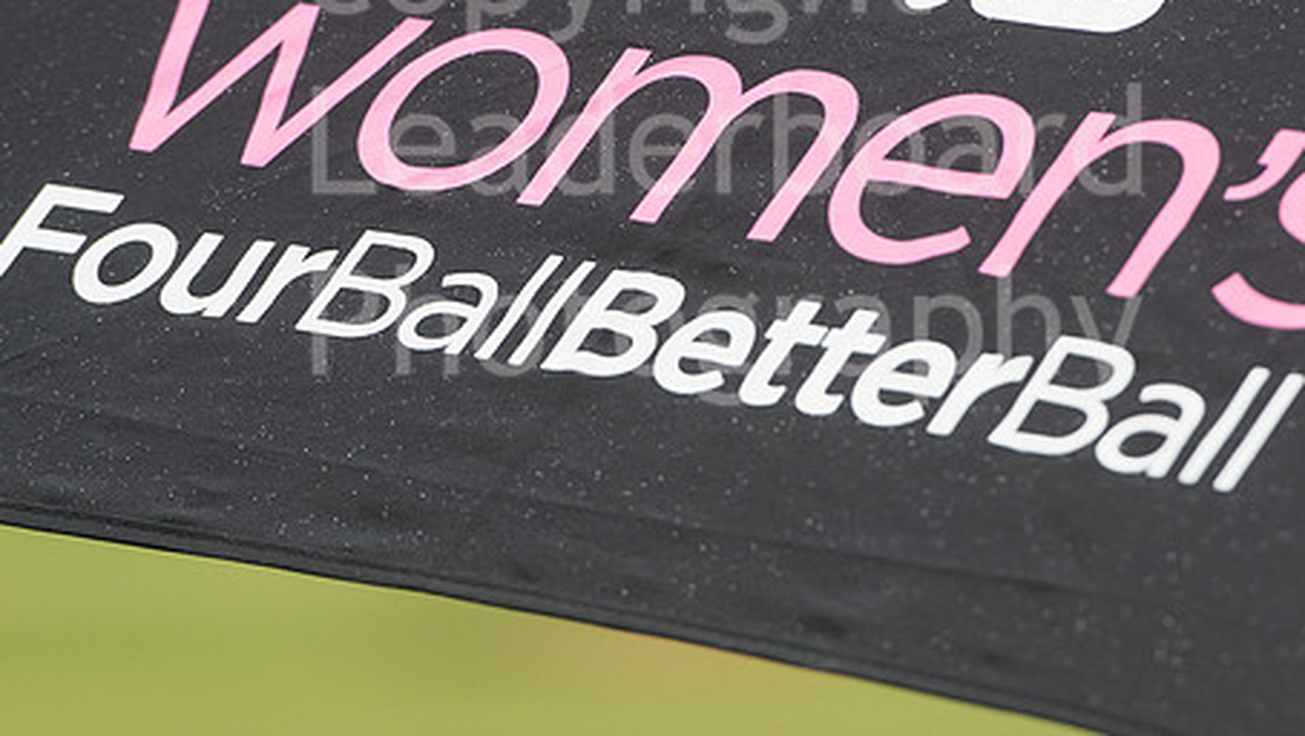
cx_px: 829
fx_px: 12880
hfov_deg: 5.8
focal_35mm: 372
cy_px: 229
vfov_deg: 3.3
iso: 800
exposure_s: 1/500
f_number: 7.1
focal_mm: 200
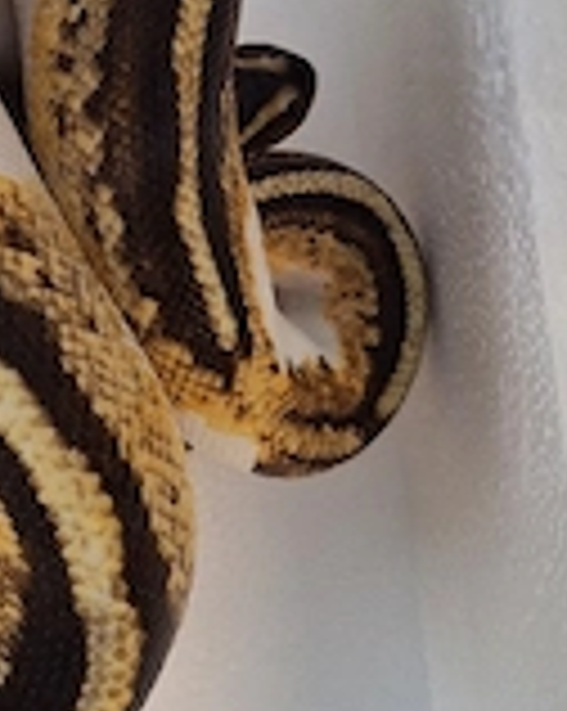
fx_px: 1198
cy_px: 194
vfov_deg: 32.5
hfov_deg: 24.5
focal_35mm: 57
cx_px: -86
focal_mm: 5.54
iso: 125
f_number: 1.8
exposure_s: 1/50
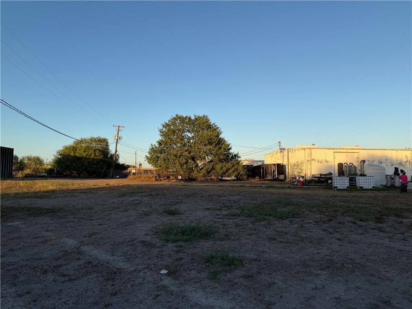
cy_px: 154
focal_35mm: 24
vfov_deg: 56.8
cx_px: 206
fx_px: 286
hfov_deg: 71.6
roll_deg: +0.3
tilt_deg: +3.5
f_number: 1.78
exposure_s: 1/1949
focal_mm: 6.76
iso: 80
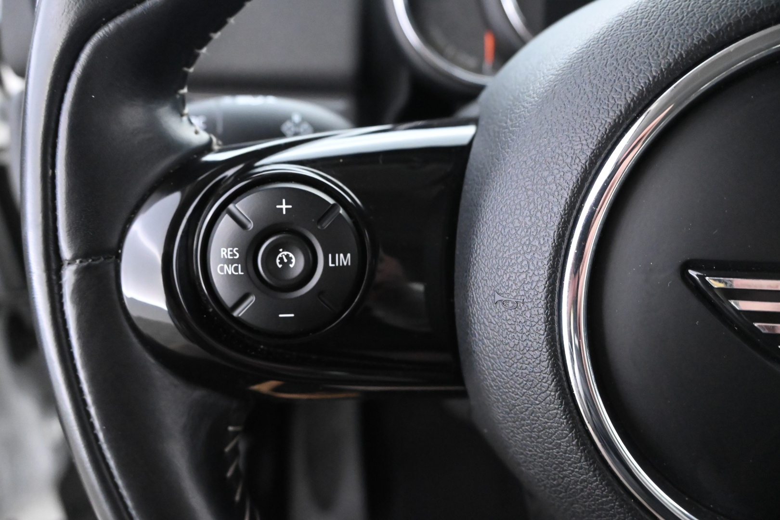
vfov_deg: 44.6
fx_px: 634
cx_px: 390
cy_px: 260
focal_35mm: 29
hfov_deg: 63.2
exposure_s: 1/15
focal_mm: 19.5
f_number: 5
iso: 6400
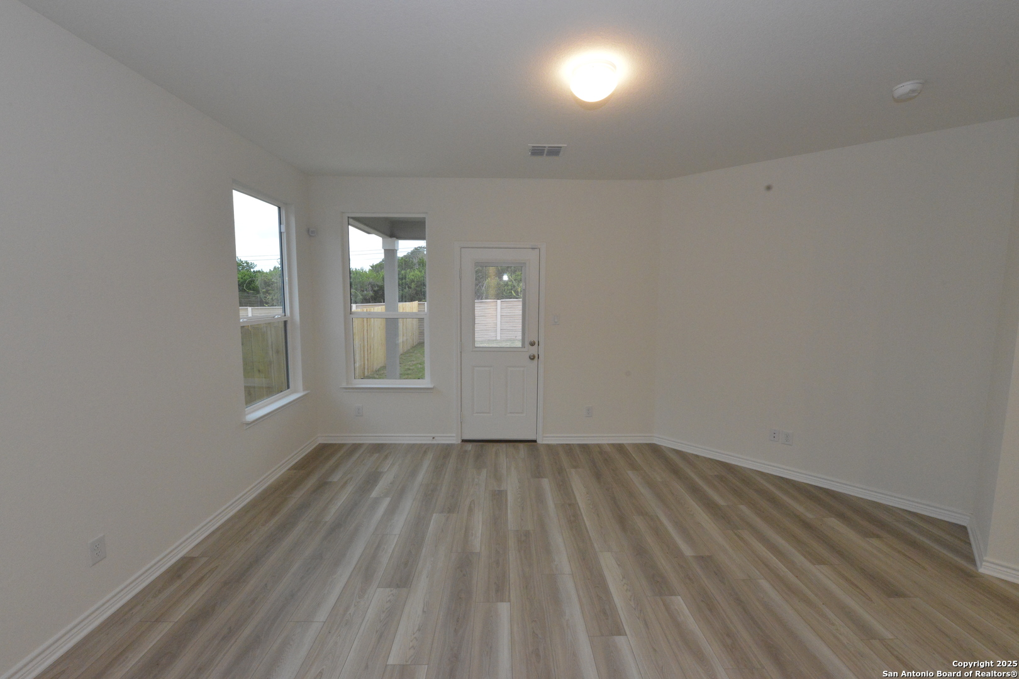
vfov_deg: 81.2
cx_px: 510
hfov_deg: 104.3
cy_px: 340
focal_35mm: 14
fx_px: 396
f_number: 11
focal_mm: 14
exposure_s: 1/125
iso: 6400
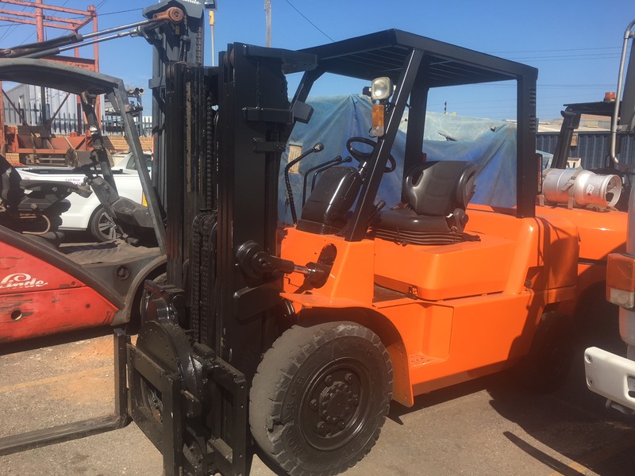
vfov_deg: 48.2
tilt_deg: -8.5
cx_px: 318
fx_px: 532
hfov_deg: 61.7
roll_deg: -1.0
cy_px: 238
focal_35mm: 29
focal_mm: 4.15
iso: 25
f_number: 2.2
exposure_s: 1/1115
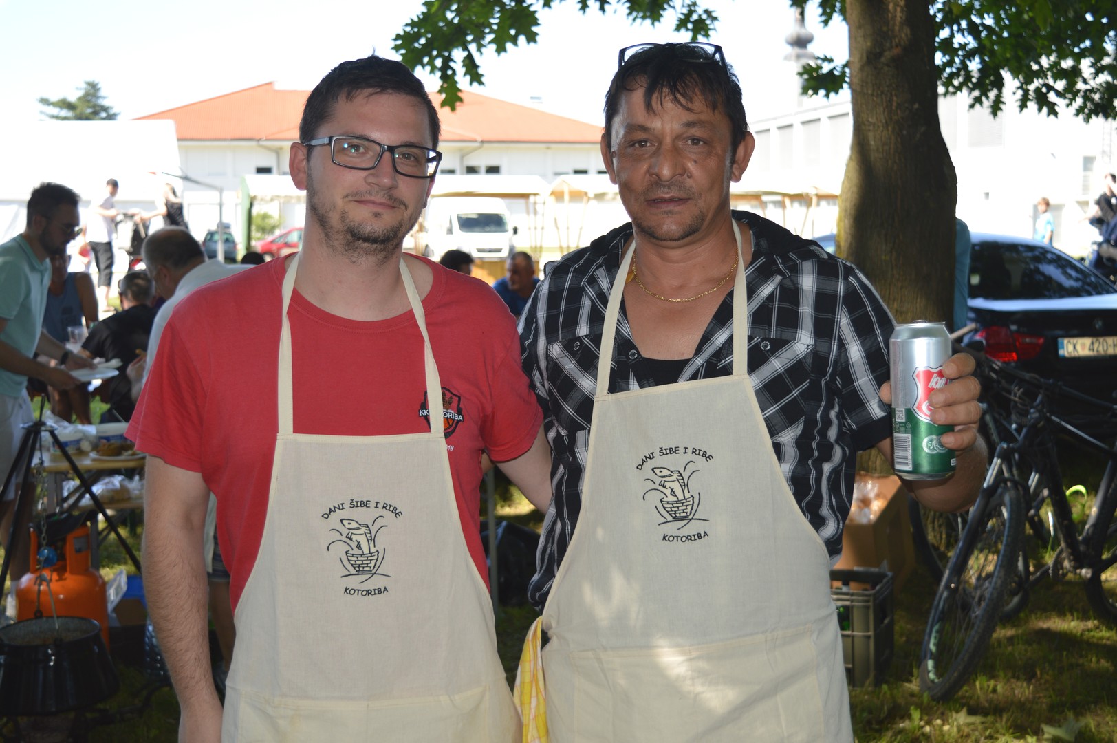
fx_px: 1395
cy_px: 372
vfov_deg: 29.8
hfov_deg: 43.6
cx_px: 558
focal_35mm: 45
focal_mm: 30
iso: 100
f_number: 4.2
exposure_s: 1/200
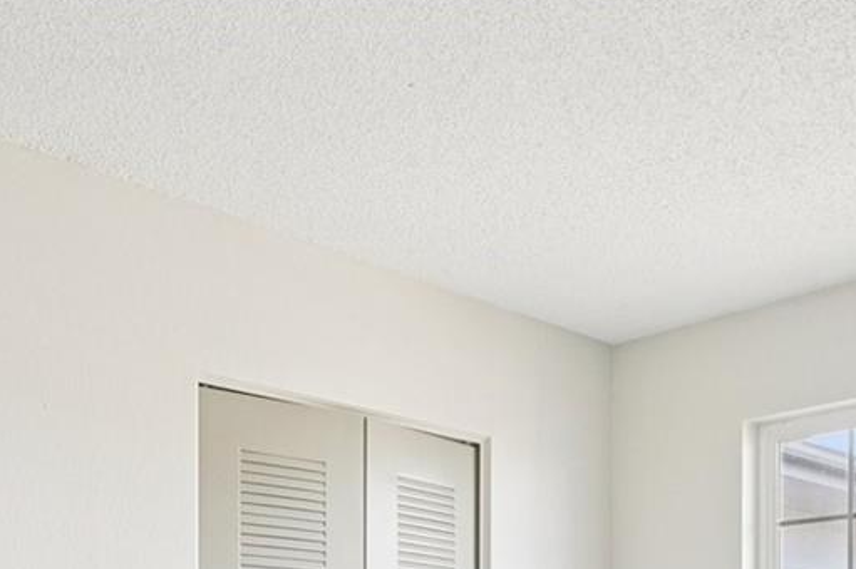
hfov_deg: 41.3
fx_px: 1117
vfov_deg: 25.3
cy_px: 706
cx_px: 588
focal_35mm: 47
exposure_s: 1/6
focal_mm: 10
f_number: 8
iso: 800
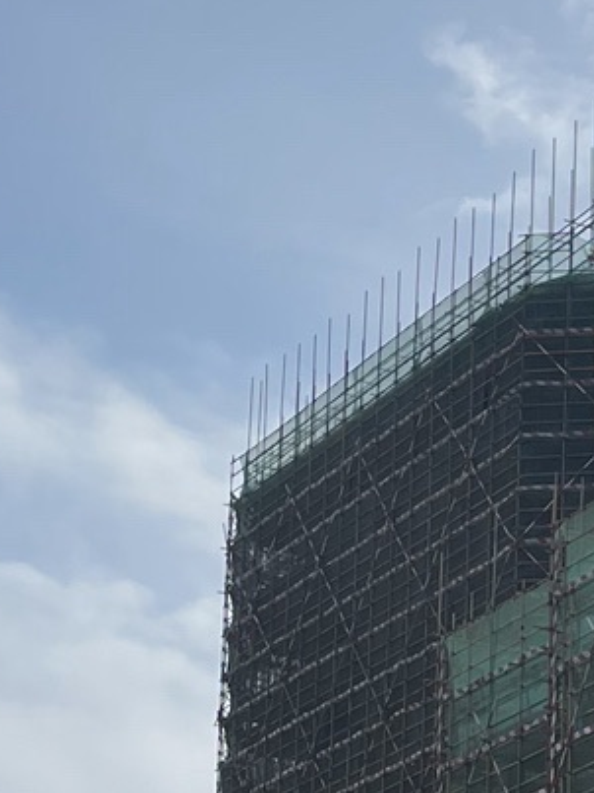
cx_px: 753
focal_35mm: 129
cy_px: 1033
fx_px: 2953
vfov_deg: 14.6
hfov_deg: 11.2
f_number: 1.6
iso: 32
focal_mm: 4.2
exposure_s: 1/7813
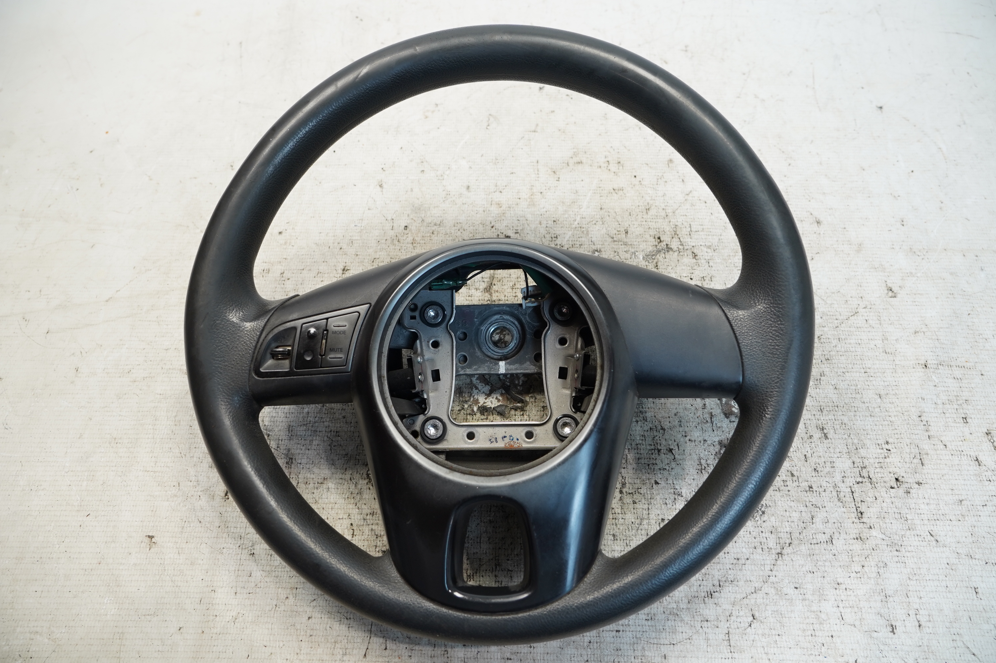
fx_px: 663
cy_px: 332
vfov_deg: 53.0
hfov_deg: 73.8
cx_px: 498
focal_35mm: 24
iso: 320
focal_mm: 16
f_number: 4
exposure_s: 1/60
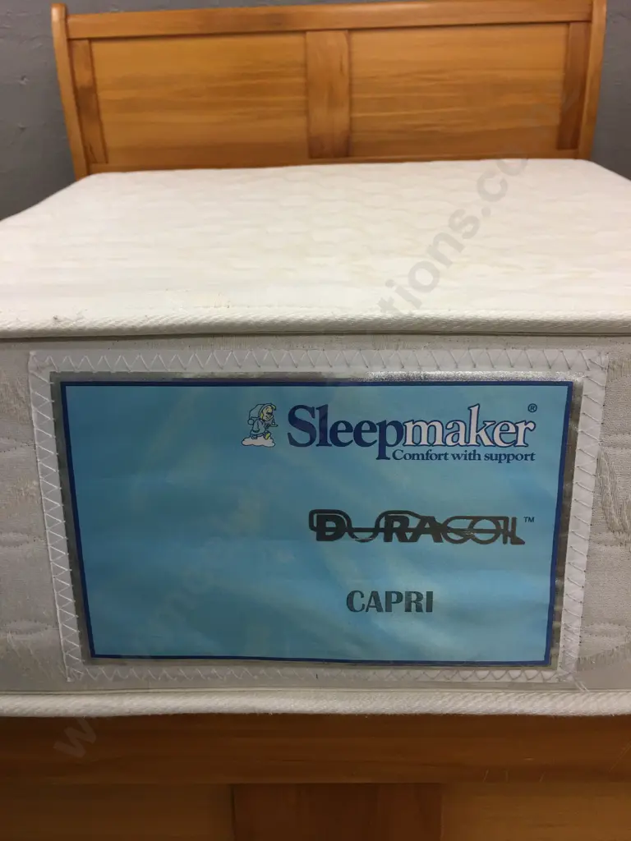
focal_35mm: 29
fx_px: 705
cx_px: 316
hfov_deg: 48.2
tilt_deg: -26.7
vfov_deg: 61.7
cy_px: 420
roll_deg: +1.4
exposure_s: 1/33
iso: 40
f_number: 2.2
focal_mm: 4.15
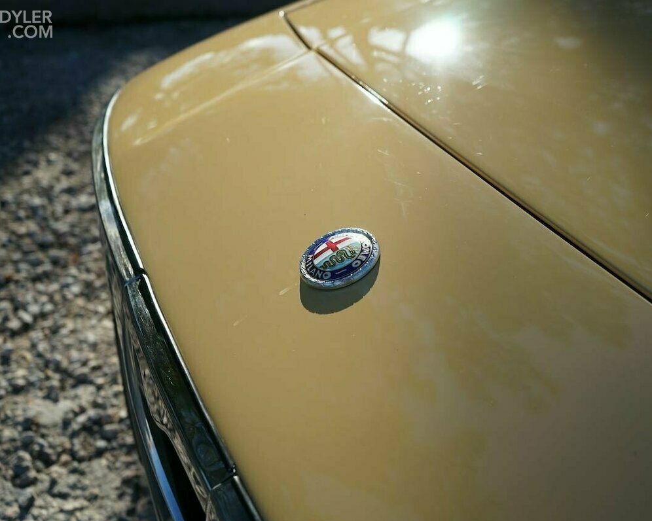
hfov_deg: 42.9
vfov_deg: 34.9
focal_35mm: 43
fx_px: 829
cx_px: 340
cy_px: 261
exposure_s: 1/1250
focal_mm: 38
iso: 250
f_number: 5.6
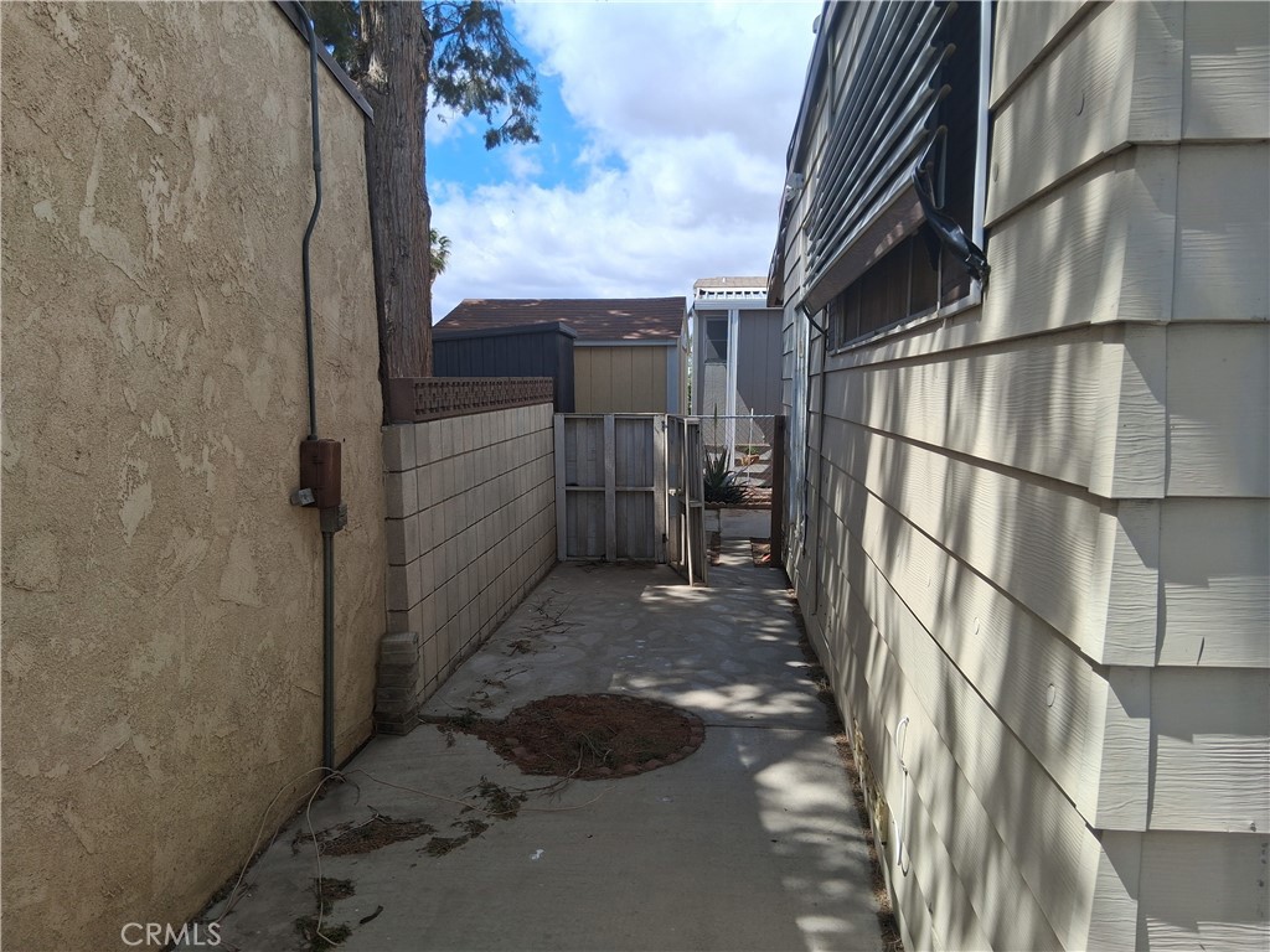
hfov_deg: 67.3
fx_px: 954
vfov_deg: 53.1
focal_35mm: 26
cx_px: 635
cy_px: 476
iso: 25
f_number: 1.8
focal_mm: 3.98
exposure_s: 1/657
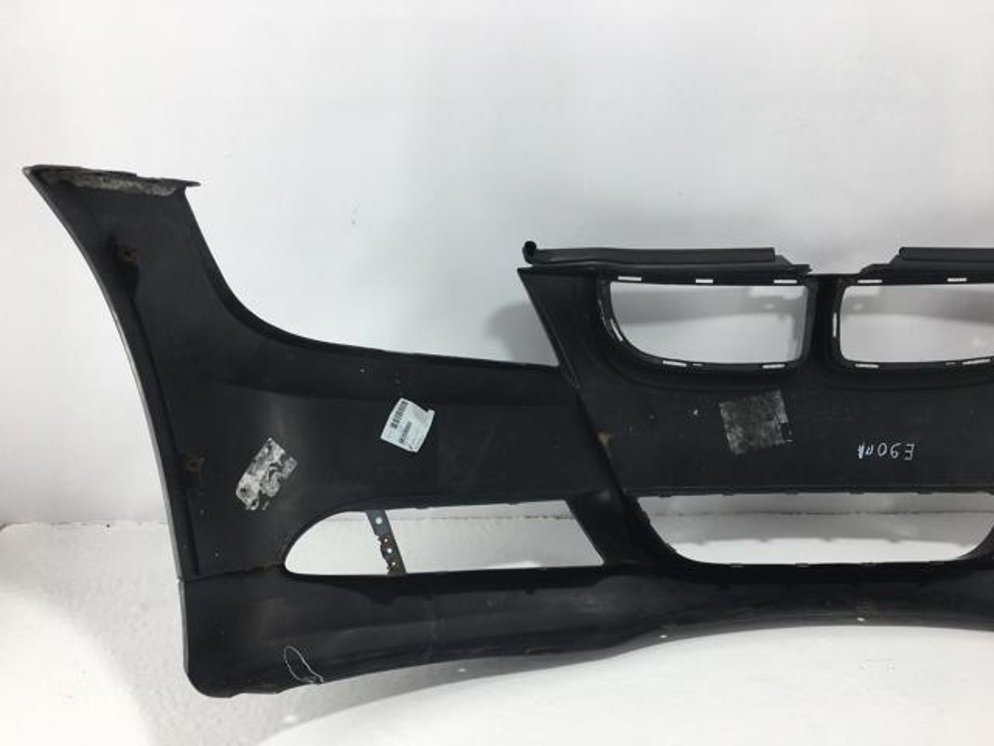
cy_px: 373
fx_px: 833
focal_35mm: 29
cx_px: 497
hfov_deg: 61.7
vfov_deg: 48.2
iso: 25
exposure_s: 1/148
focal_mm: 4.15
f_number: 2.2
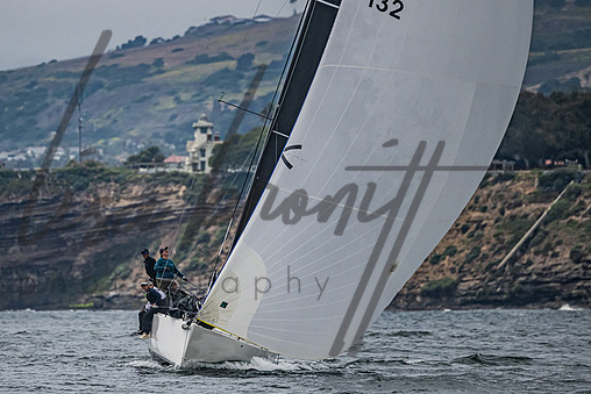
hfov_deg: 3.4
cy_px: 211
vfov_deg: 2.2
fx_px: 10049
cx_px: 164
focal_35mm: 612
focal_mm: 400
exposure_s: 1/6400
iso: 400
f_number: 5.6
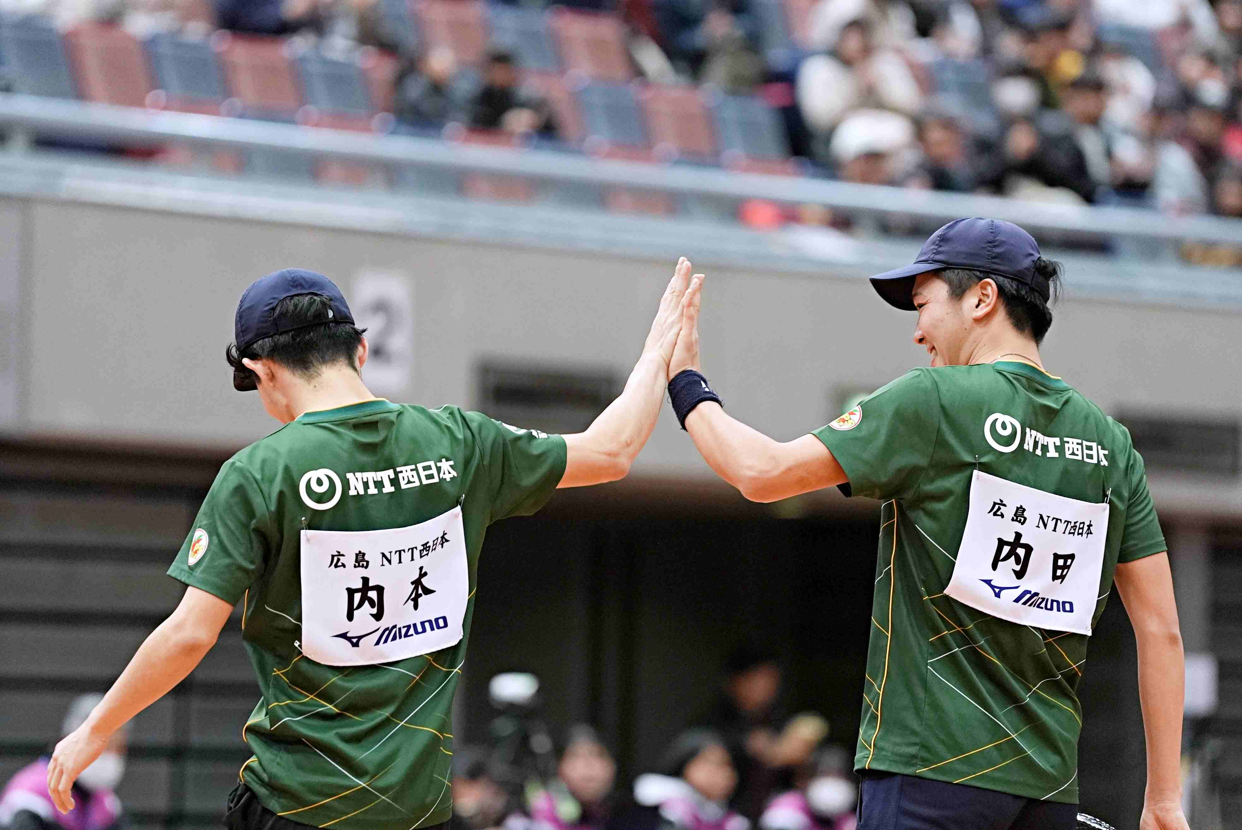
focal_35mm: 300
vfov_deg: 4.6
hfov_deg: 6.9
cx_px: 621
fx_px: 10359
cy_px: 415
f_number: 2.8
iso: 1600
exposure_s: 1/400
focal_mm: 200
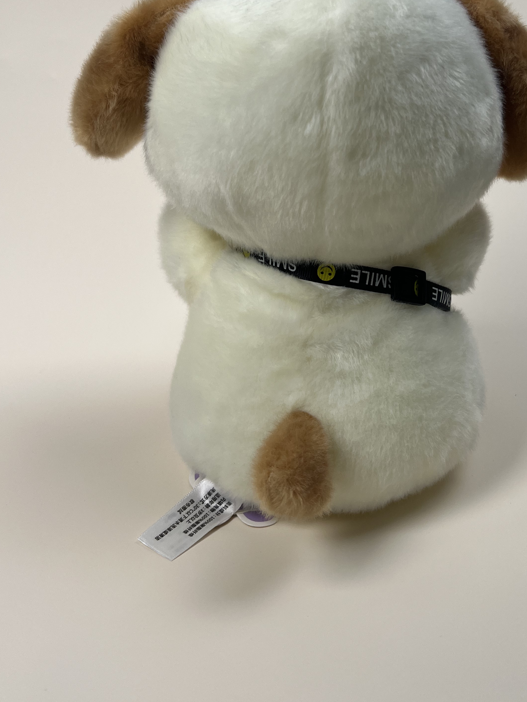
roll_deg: +1.6
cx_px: 316
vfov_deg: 49.6
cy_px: 255
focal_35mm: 37
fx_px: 751
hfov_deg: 38.5
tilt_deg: -20.0
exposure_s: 1/1361
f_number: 1.5
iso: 64
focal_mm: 5.7
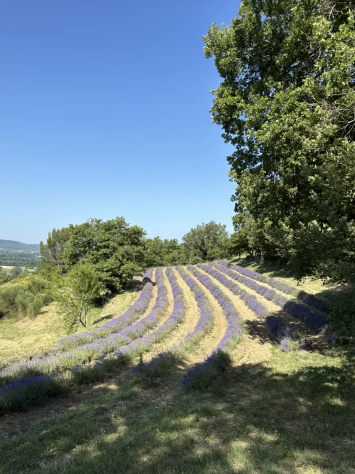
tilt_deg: +2.2
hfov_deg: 45.4
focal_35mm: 31
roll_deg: -2.5
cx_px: 160
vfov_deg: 58.4
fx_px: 424
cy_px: 241
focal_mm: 5.96
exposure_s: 1/2710
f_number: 1.6
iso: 50
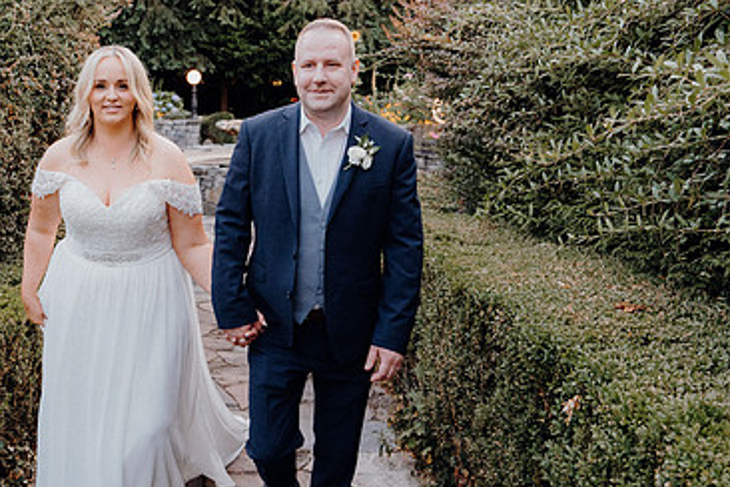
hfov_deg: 49.3
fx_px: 770
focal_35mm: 38
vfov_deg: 34.9
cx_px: 211
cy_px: 191
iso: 4000
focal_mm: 24
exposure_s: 1/160
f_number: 3.5
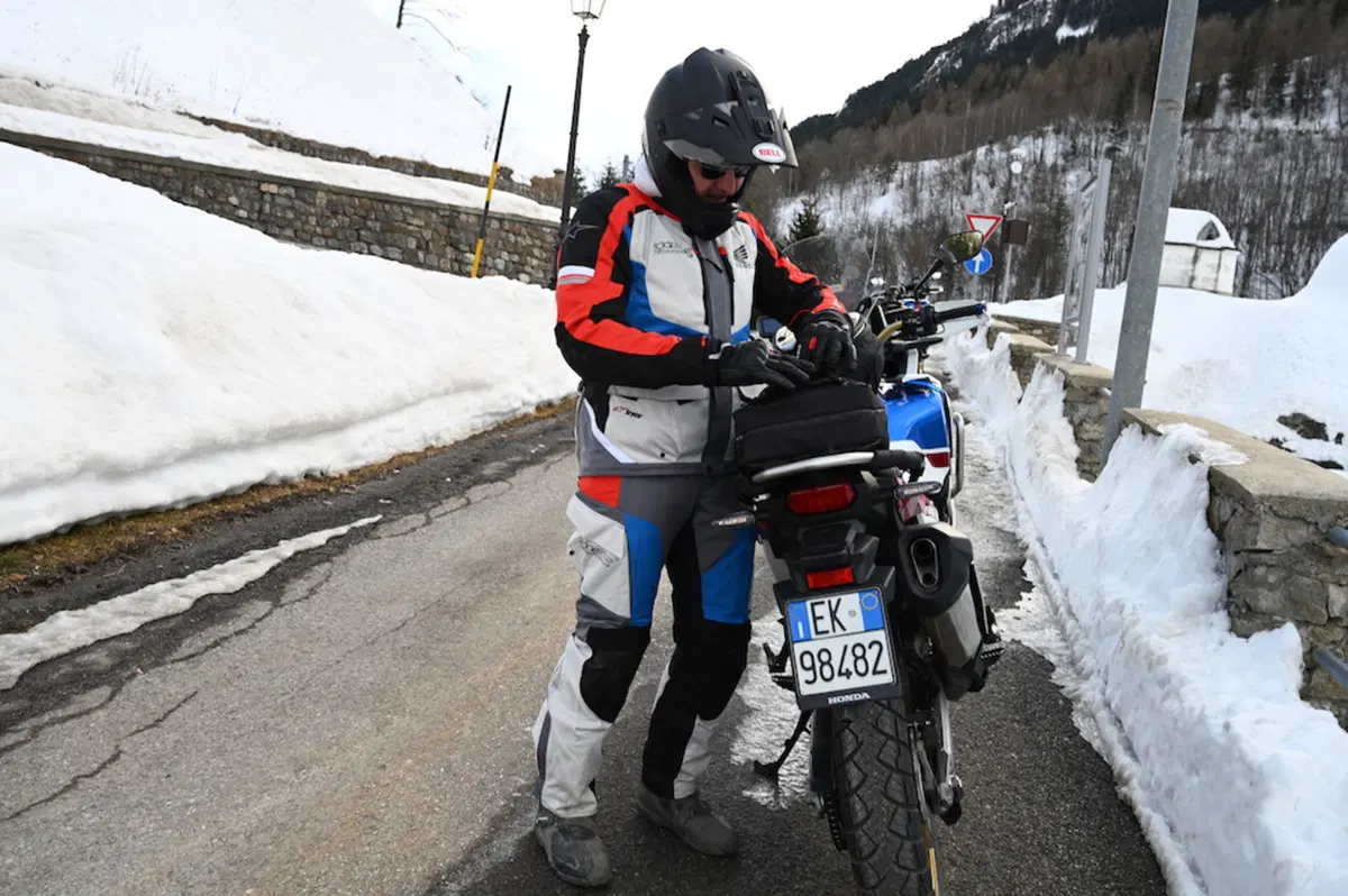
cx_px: 674
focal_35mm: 29
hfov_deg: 63.7
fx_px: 1085
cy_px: 448
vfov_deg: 44.9
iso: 100
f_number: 5.6
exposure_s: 1/200
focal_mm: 29
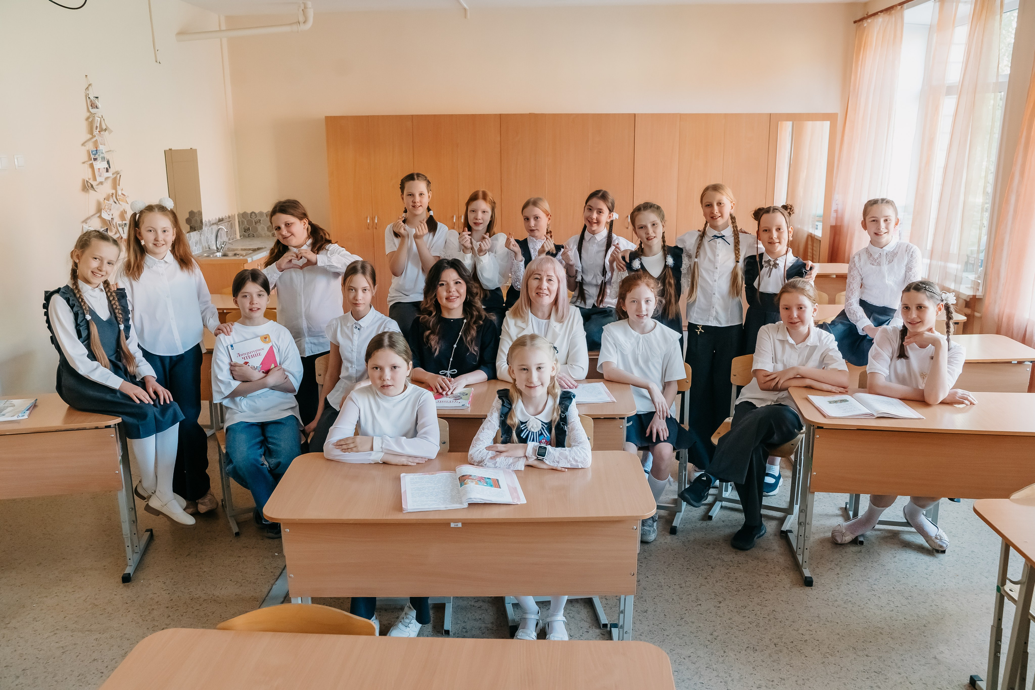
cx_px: 518
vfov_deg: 46.4
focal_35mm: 28
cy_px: 345
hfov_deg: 65.5
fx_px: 805
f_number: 5
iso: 3200
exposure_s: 1/125
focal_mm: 28
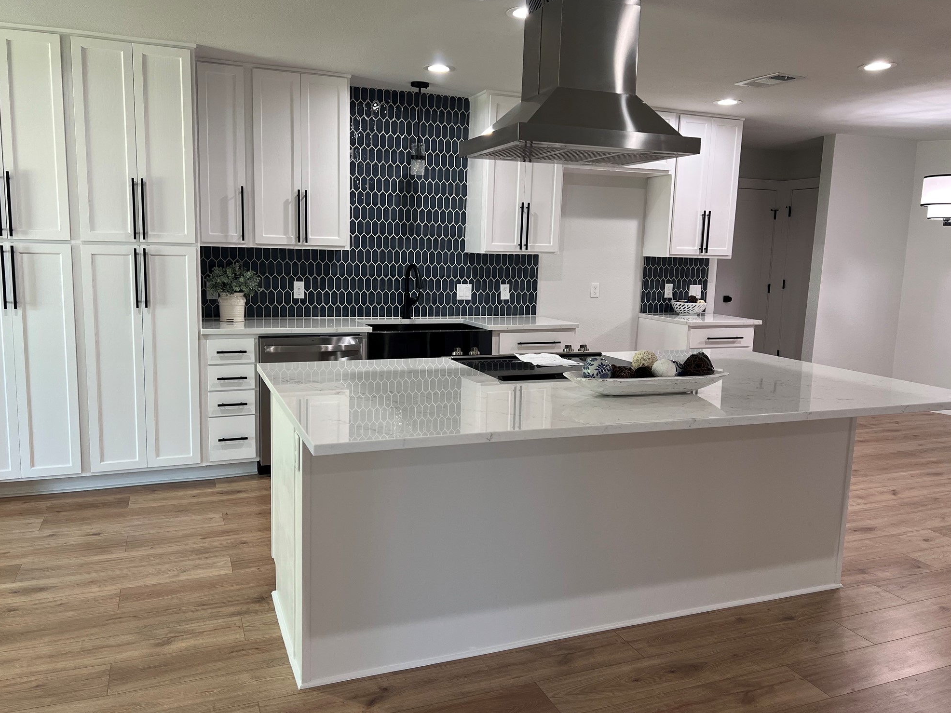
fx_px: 742
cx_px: 461
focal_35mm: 27
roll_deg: -1.2
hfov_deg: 65.3
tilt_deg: -8.1
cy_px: 345
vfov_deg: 51.3
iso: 100
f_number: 1.5
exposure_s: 1/120
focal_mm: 5.7
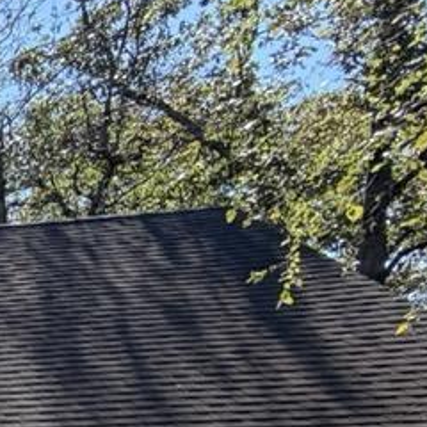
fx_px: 921
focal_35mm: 66
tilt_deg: -0.9
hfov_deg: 14.5
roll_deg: +0.3
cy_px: 657
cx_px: -633
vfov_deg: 21.5
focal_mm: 2.22
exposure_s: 1/502
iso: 50
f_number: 2.2
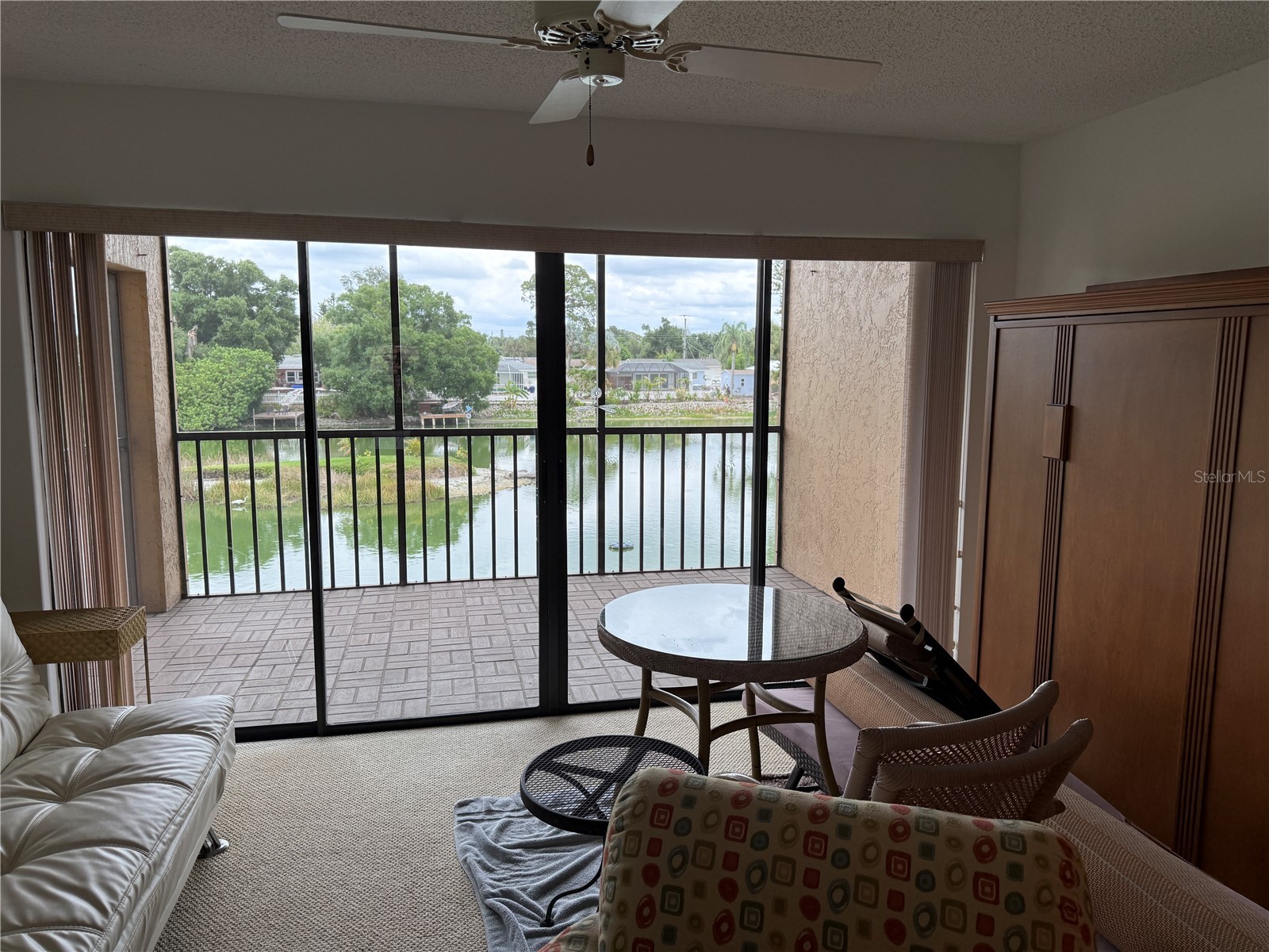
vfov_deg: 56.8
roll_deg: +0.3
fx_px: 880
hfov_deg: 71.6
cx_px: 634
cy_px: 476
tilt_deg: -6.5
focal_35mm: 24
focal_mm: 6.76
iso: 100
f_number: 1.78
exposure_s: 1/757
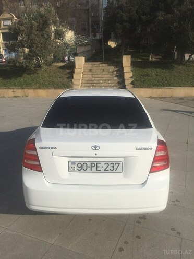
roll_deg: +2.7
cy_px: 130
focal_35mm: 29
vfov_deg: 61.7
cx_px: 97
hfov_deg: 48.2
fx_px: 217
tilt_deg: -15.2
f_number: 2.2
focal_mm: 4.15
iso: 32
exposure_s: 1/4405
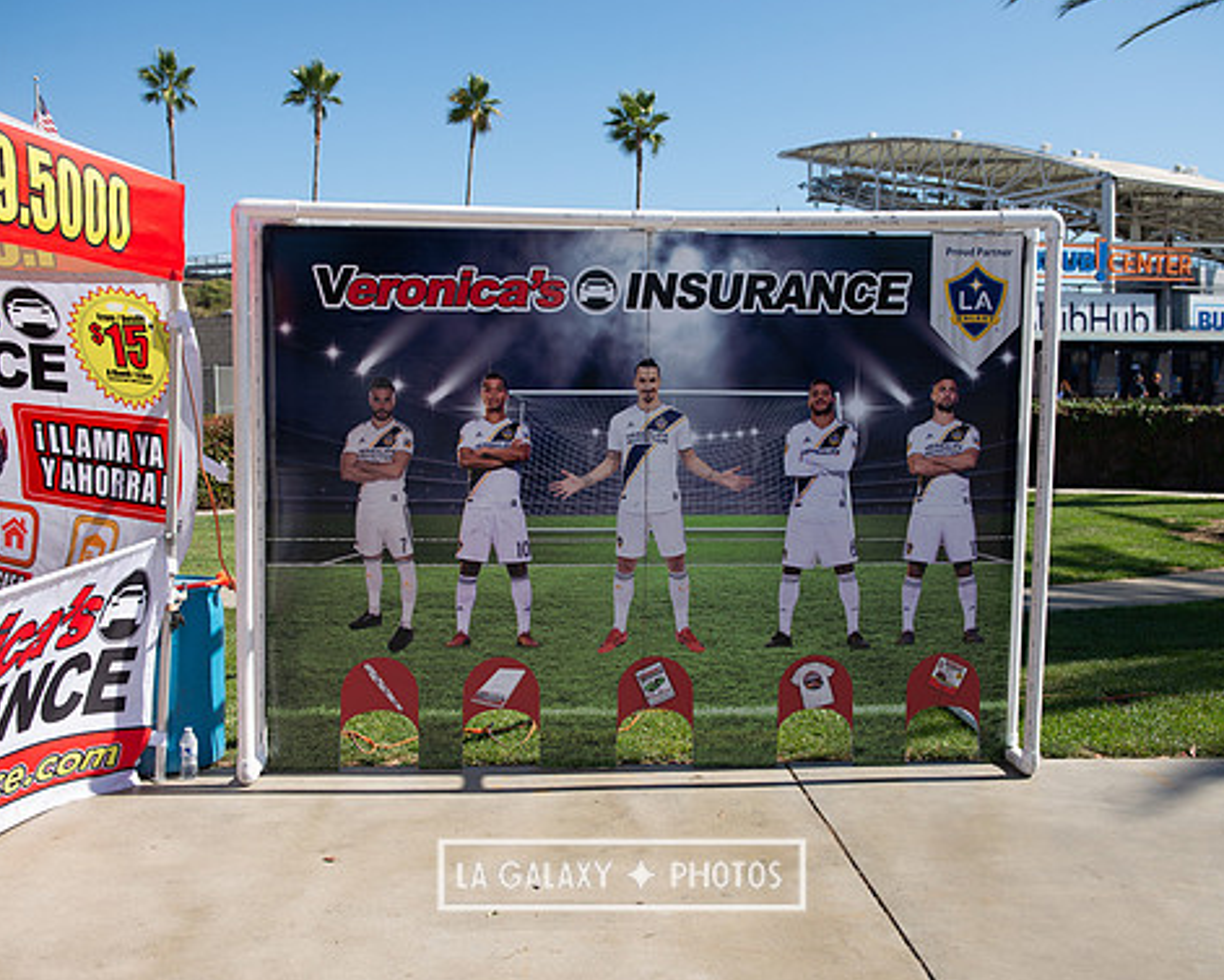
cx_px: 621
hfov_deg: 49.1
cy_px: 485
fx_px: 1341
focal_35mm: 37
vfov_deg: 40.1
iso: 200
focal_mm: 32
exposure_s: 1/2000
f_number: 4
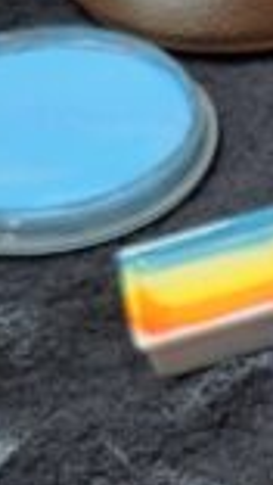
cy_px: 230
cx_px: 828
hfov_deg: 6.7
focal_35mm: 164
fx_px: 2106
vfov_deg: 13.1
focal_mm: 5.54
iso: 320
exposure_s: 1/25
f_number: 1.8
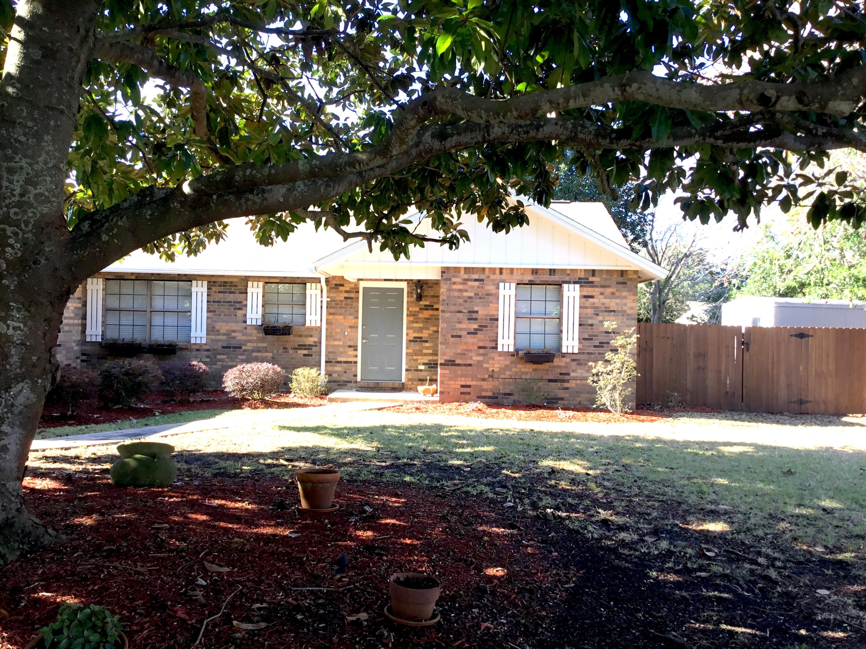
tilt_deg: +1.0
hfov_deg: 58.4
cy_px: 324
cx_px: 433
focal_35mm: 31
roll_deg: +0.0
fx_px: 776
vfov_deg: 45.4
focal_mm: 3.3
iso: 25
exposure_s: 1/183
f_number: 2.4
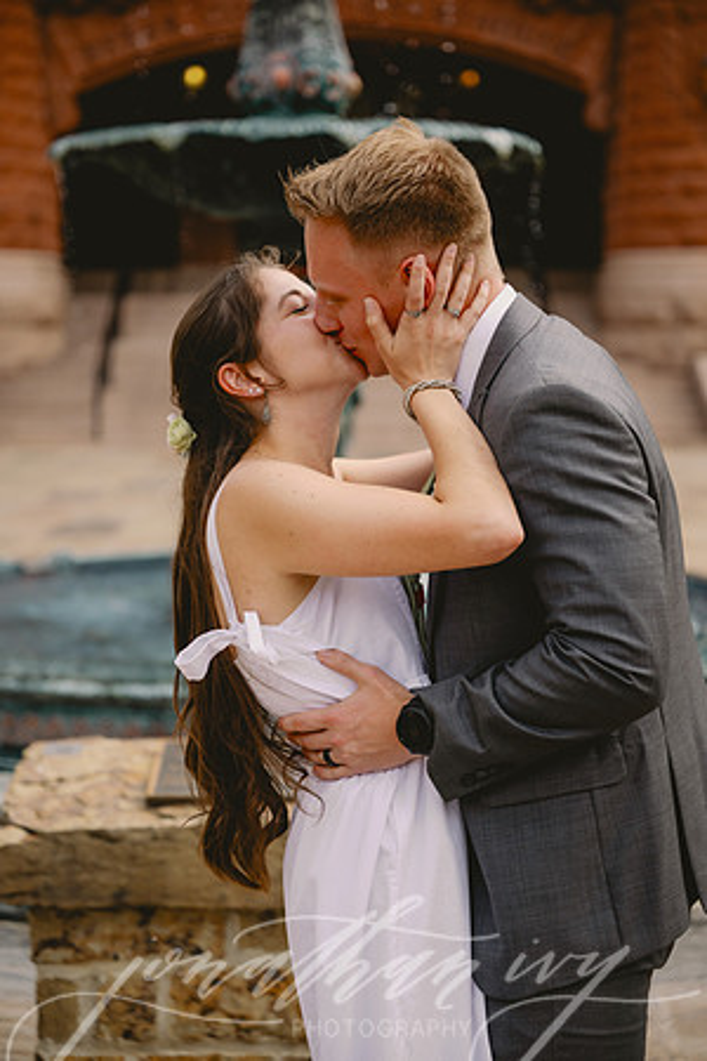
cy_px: 530
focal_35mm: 70
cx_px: 354
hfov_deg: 19.5
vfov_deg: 28.8
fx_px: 2062
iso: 200
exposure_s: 1/2500
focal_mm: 70
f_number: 2.8
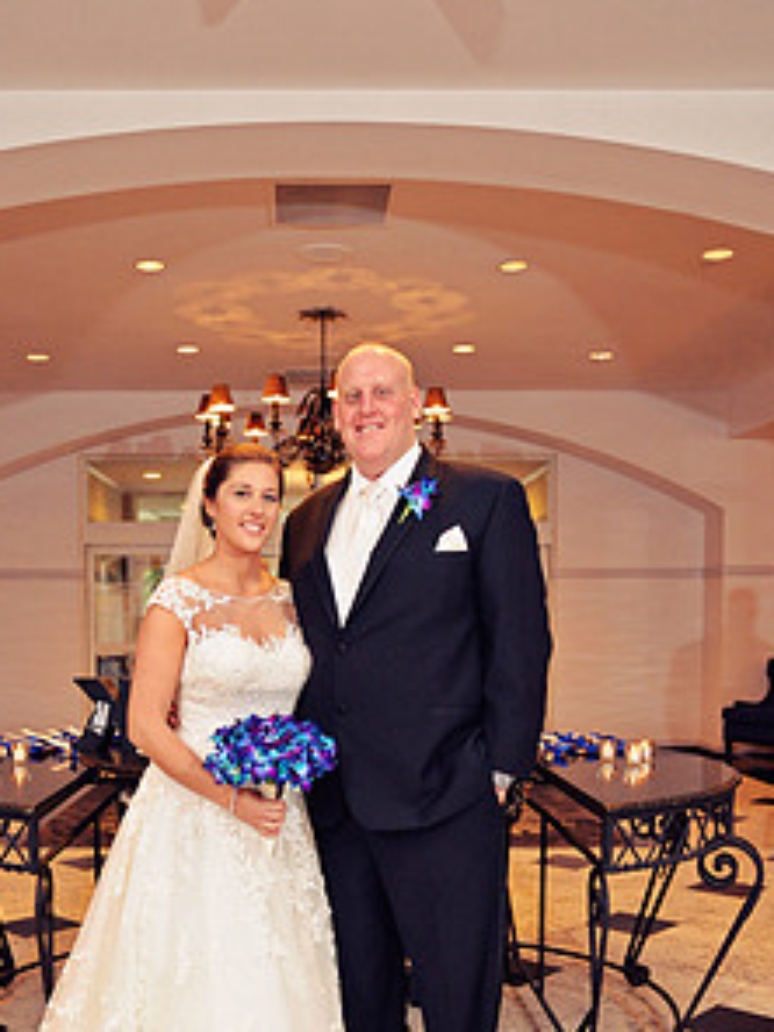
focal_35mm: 38
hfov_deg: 37.6
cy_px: 704
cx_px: 305
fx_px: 1133
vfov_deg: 48.0
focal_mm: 26
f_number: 2.8
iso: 2500
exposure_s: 1/200
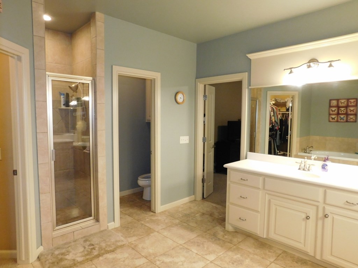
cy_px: 134
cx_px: 179
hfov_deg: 73.9
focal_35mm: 23
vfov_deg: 58.9
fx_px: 238
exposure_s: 1/30
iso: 360
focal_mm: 4
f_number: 3
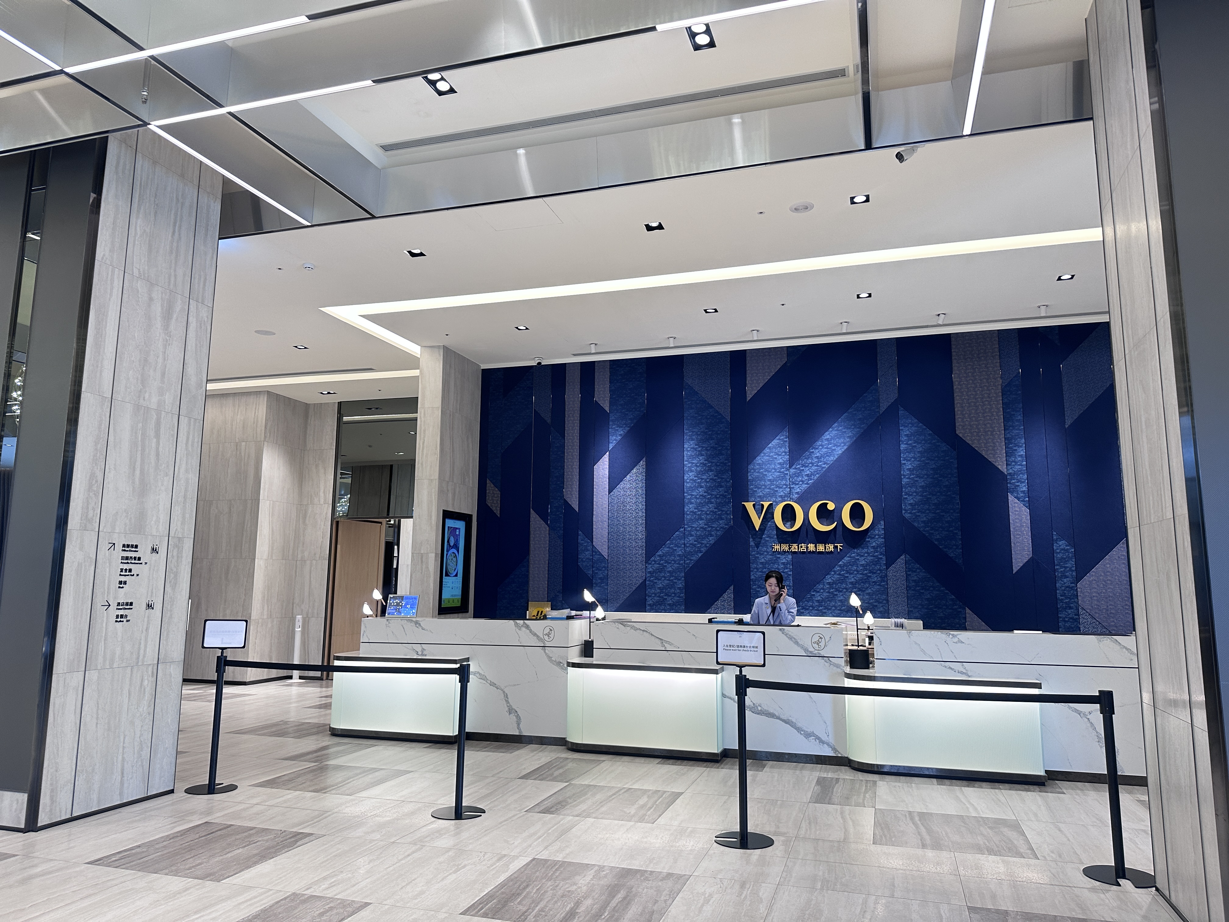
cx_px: 614
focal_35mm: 24
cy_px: 461
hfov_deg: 71.6
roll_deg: -1.5
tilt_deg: +9.6
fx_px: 852
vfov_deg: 56.8
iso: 160
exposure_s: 1/120
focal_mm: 6.86
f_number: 1.78
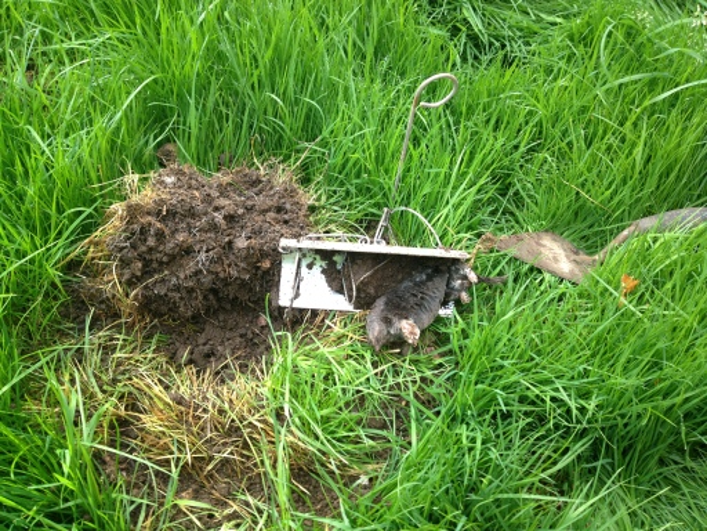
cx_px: 354
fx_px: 715
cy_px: 266
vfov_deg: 40.7
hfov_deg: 52.6
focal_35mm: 35
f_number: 2.4
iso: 50
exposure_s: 1/149
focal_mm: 4.28
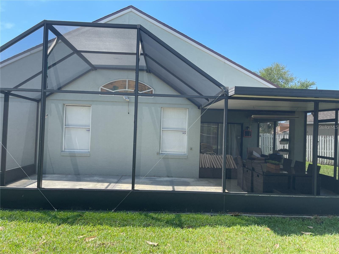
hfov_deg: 67.3
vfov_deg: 53.1
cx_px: 170
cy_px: 127
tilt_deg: +0.0
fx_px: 255
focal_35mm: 26
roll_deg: -1.4
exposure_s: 1/848
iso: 32
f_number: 1.6
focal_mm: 5.1
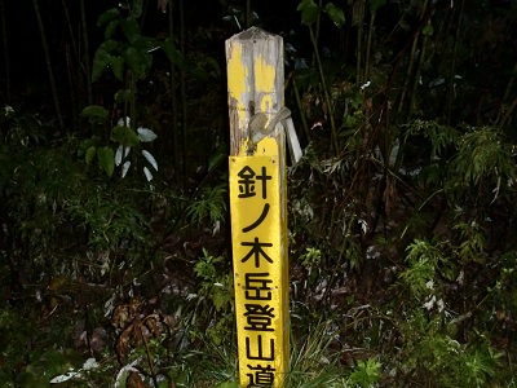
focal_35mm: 38
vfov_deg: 37.7
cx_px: 258
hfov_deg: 49.0
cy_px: 194
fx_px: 568
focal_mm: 6.66
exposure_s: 1/40
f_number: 3.9
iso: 400
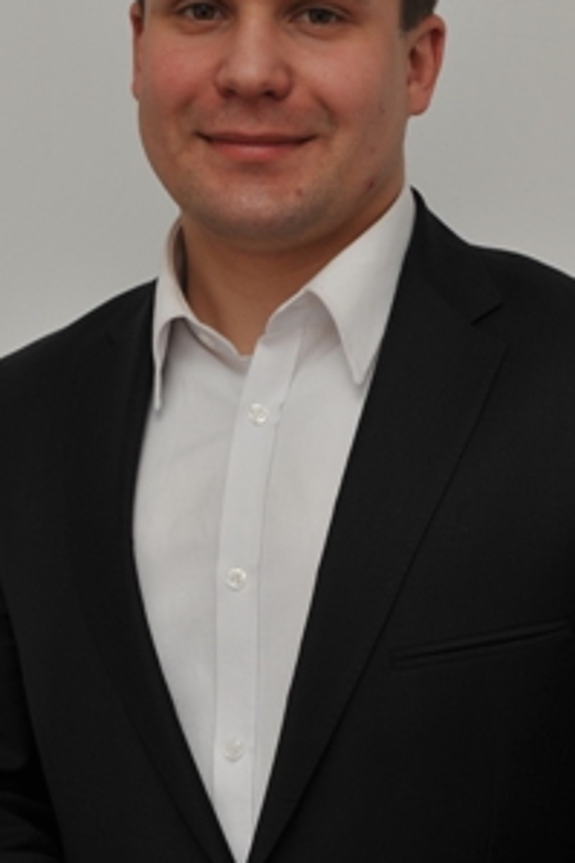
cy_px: 534
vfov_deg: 22.6
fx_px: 2159
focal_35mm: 90
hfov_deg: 15.2
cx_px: 353
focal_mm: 42
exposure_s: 1/180
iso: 500
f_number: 5.6
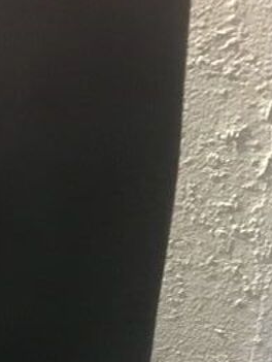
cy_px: 447
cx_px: 67
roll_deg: +2.0
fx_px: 1150
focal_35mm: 110
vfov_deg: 17.0
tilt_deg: -23.3
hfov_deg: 13.4
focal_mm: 4.15
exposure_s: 1/17
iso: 320
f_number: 2.2
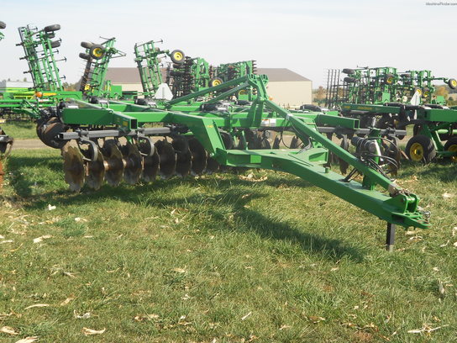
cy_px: 172
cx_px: 228
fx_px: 568
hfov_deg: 43.9
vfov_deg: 33.6
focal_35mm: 43
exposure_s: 1/320
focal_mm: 7.7
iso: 80
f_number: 4.2
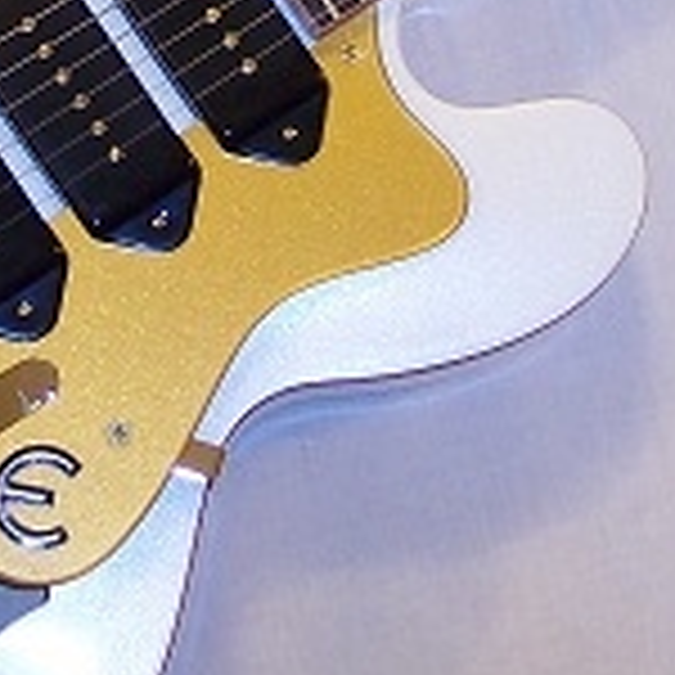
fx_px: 3177
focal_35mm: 144
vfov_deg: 12.0
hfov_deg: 12.1
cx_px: 272
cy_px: 52
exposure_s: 1/30
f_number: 2.8
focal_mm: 8
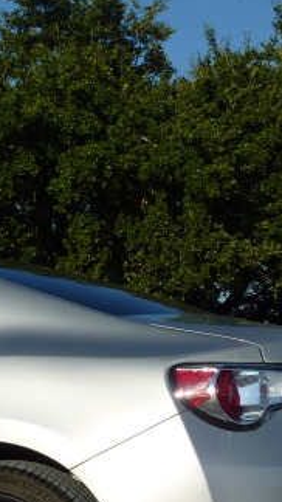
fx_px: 1144
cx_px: -163
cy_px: 406
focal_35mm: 86
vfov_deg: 24.3
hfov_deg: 13.1
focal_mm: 5.3
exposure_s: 1/500
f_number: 5.6
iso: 80
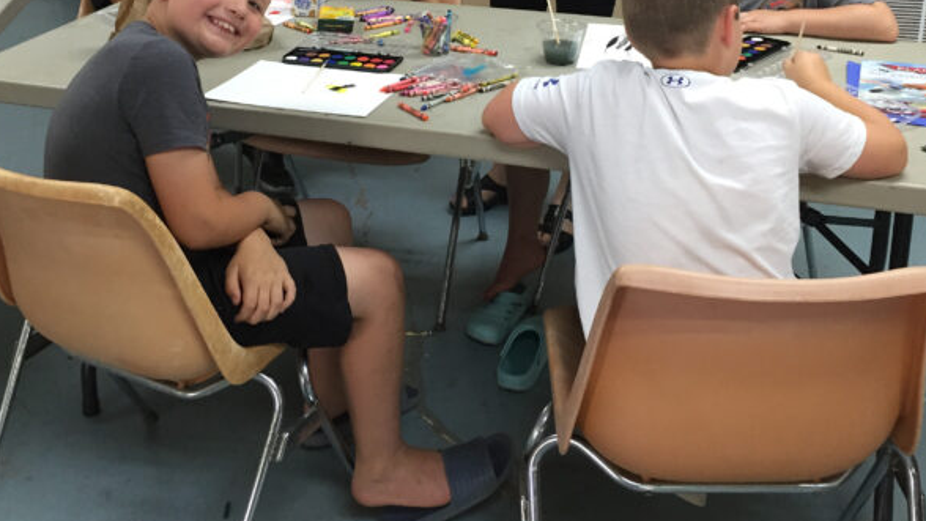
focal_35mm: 43
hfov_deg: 47.3
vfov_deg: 26.7
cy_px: 41
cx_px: 465
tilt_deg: -17.7
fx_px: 1056
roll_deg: -0.5
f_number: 2.2
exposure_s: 1/30
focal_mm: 4.15
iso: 125
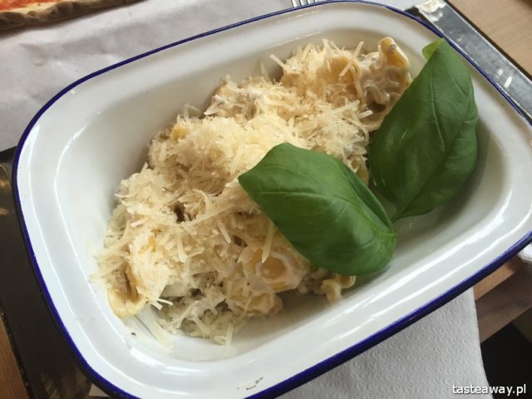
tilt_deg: -59.3
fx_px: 446
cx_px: 266
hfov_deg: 61.7
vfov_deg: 48.2
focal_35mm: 29
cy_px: 200
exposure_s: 1/33
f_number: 2.2
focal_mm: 4.15
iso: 50
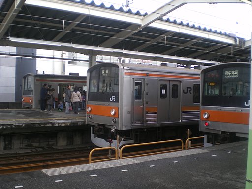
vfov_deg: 37.7
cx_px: 126
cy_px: 94
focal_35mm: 38
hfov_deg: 49.0
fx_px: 277
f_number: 3.1
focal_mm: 6.3
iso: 64
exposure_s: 1/125
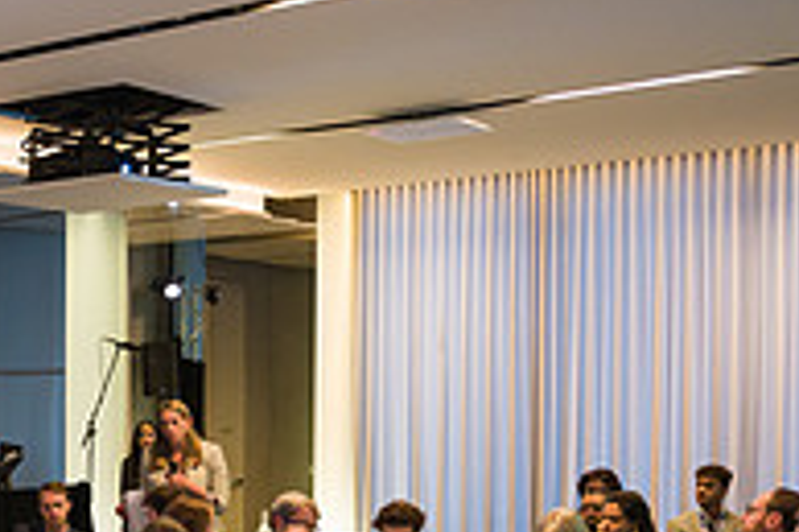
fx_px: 1619
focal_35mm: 73
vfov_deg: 18.3
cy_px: 498
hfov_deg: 23.2
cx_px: -348
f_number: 3.2
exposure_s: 1/200
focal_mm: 24
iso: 1600
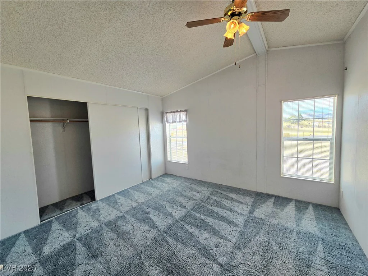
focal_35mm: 13
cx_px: 184
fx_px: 138
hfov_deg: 106.2
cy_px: 138
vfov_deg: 89.9
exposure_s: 1/143
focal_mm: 2.2
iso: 50
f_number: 2.2
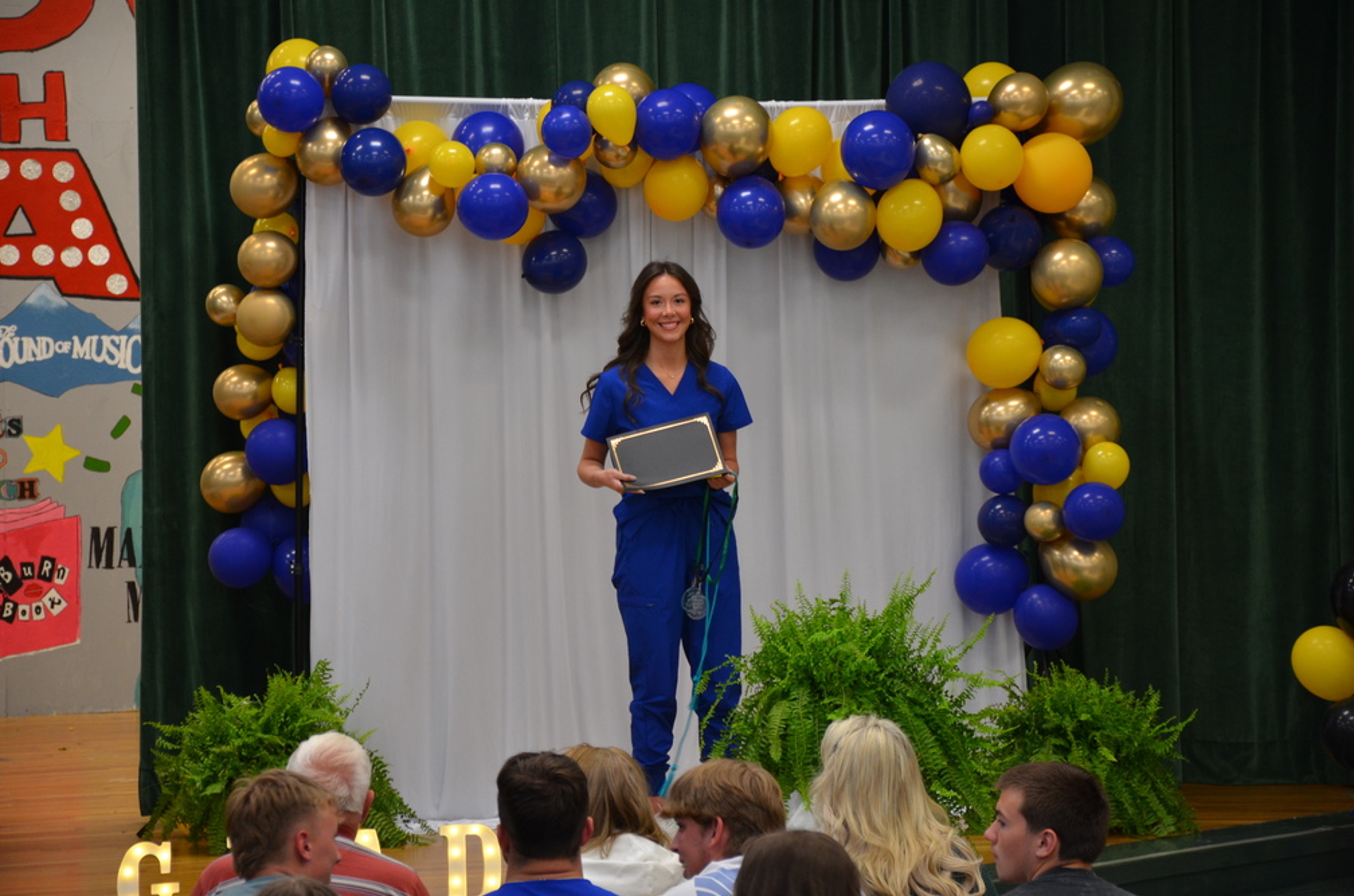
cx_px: 680
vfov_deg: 10.5
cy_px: 443
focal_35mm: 130
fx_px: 4859
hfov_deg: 15.9
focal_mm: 85
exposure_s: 1/30
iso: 800
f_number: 5.3
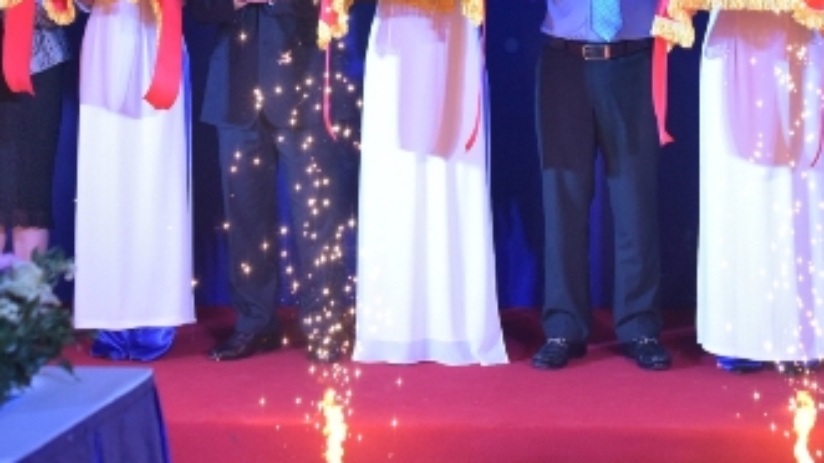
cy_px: -34
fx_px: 1551
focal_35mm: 71
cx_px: 580
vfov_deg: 16.5
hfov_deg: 29.4
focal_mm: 35
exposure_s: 1/2000
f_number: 4
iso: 5600
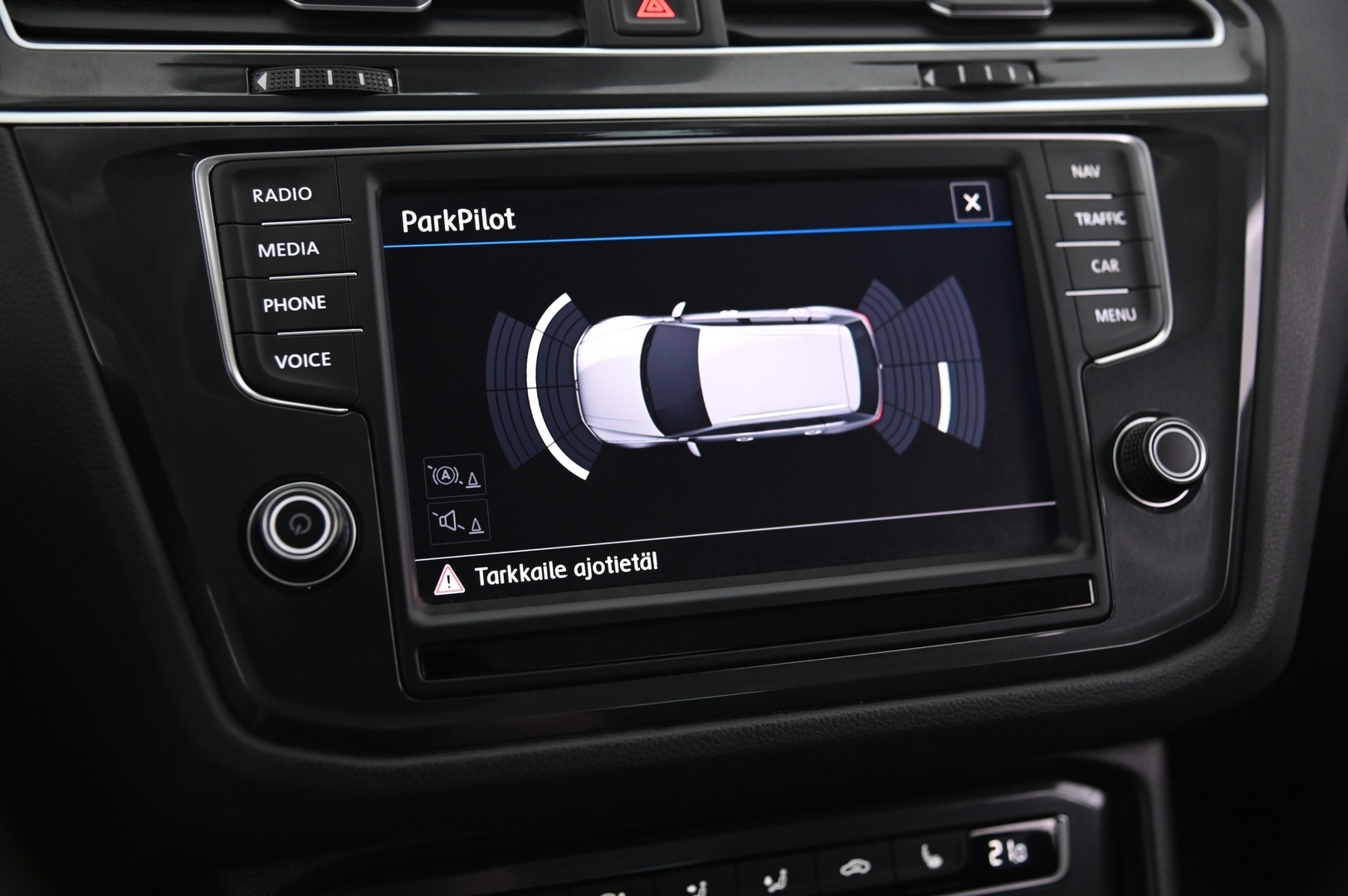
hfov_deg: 48.5
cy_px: 448
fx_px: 1497
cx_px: 674
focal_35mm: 40
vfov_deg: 33.3
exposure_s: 1/15
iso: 2000
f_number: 4
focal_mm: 40
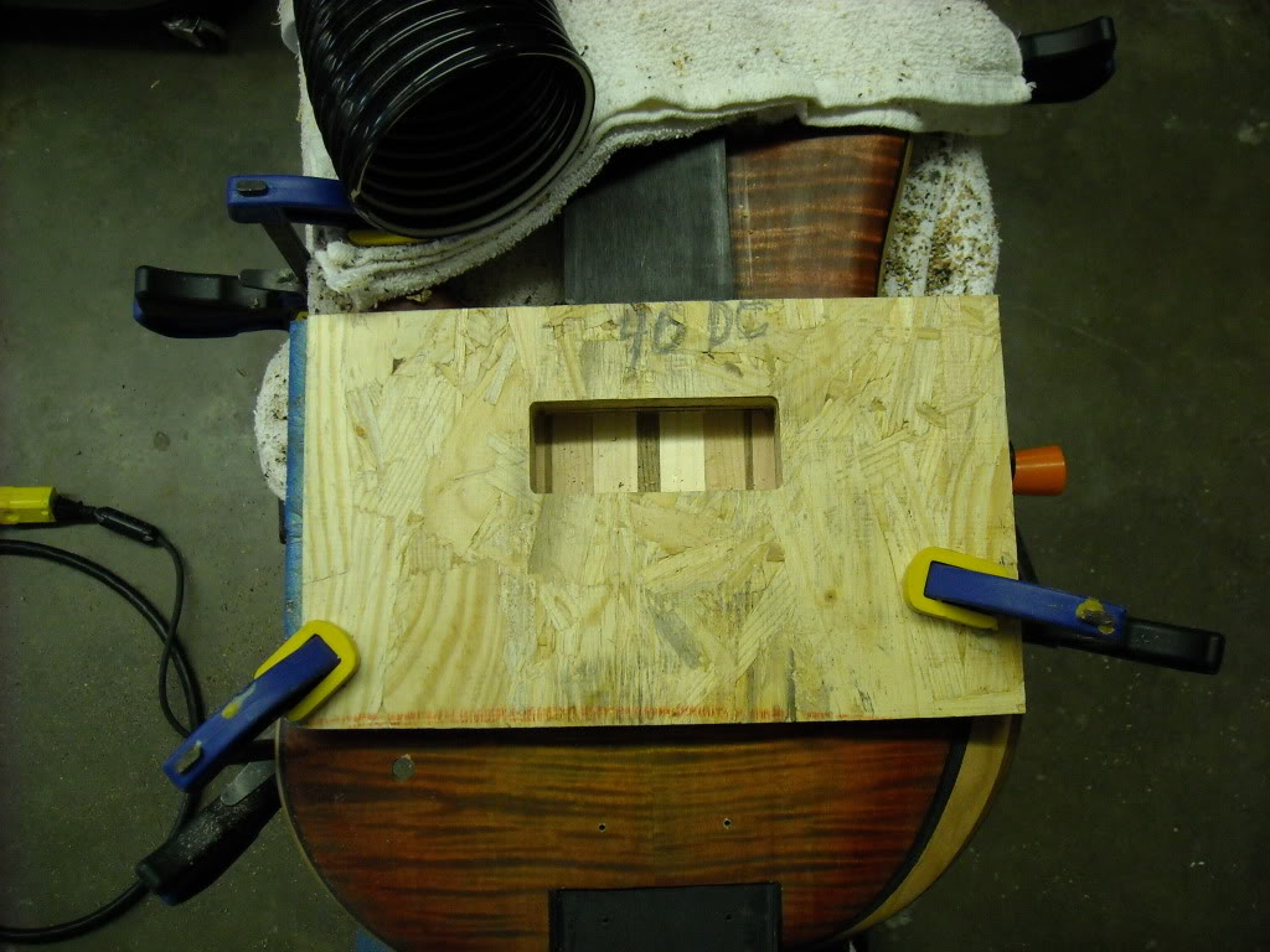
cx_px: 635
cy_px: 476
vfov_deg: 40.7
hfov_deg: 52.6
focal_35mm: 35
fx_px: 1284
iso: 270
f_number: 2.8
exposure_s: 1/60
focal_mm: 5.7
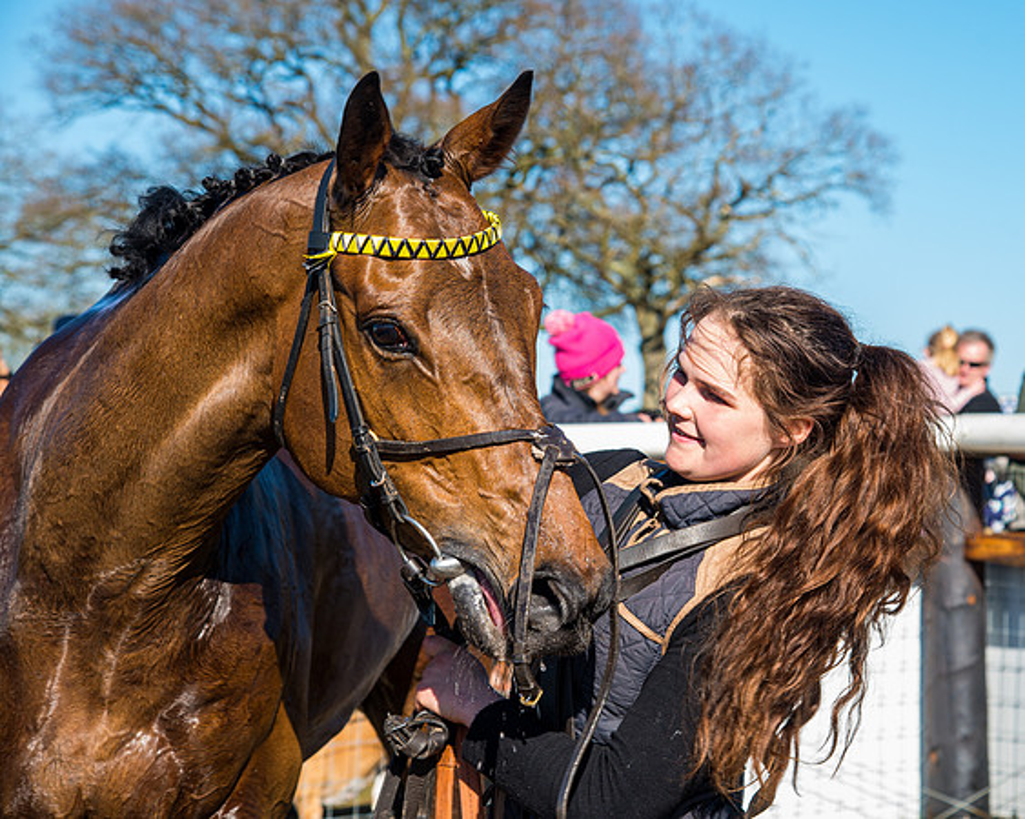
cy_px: 350
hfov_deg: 19.7
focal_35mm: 97
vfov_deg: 15.9
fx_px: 2935
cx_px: 705
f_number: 5
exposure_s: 1/200
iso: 125
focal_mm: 75
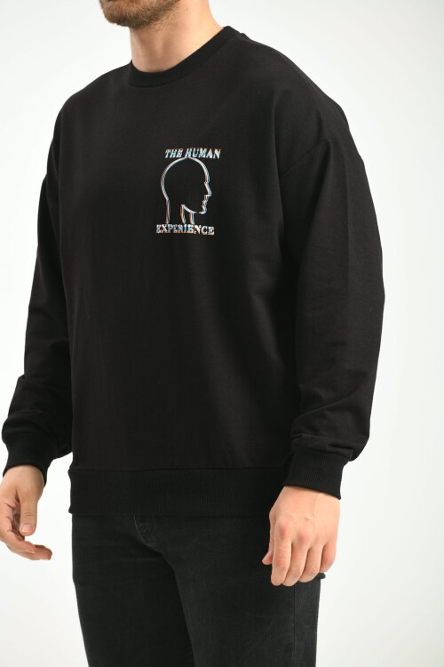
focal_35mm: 200
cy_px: 334
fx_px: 3700
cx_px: 222
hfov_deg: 6.9
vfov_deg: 10.3
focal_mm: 200
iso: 100
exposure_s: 1/160
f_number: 5.6
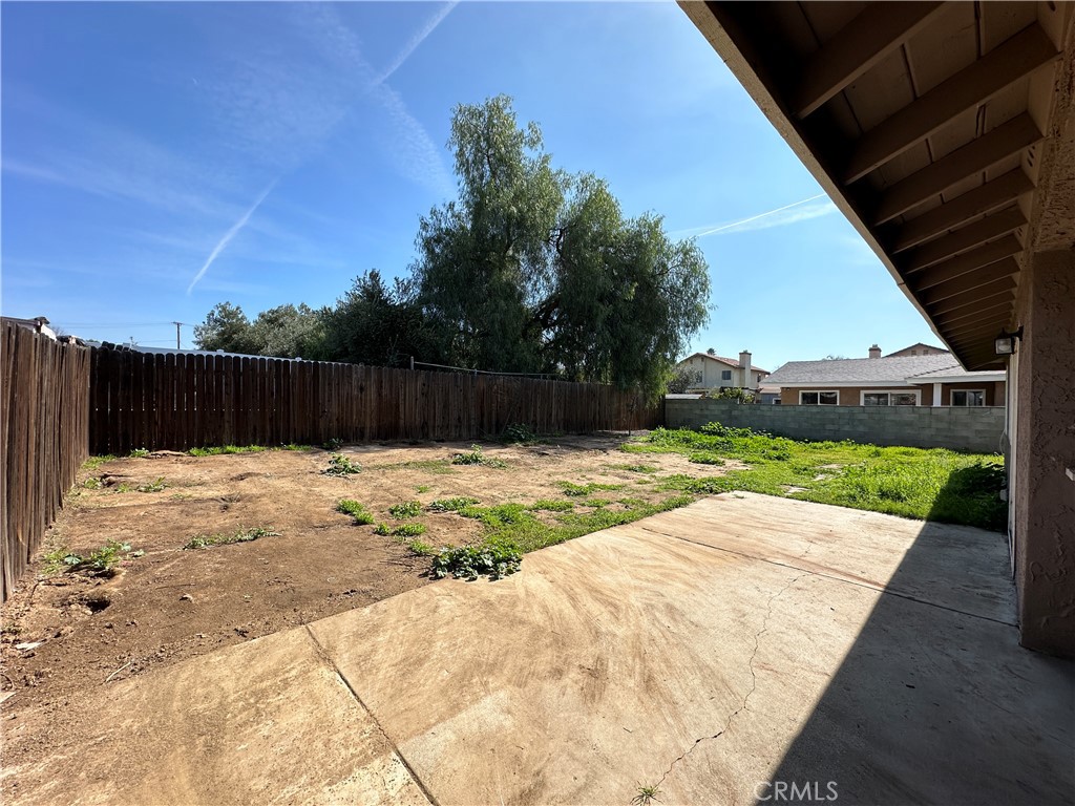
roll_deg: -1.0
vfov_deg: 85.7
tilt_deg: +0.2
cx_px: 538
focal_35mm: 14
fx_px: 435
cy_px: 403
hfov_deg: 102.1
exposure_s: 1/1366
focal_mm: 2.22
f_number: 2.2
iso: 50
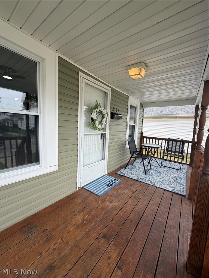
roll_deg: -2.5
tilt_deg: -7.0
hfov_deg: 85.7
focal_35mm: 14
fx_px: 113
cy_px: 139
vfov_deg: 102.1
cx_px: 104
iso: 50
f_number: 2.2
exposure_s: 1/502
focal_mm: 2.22
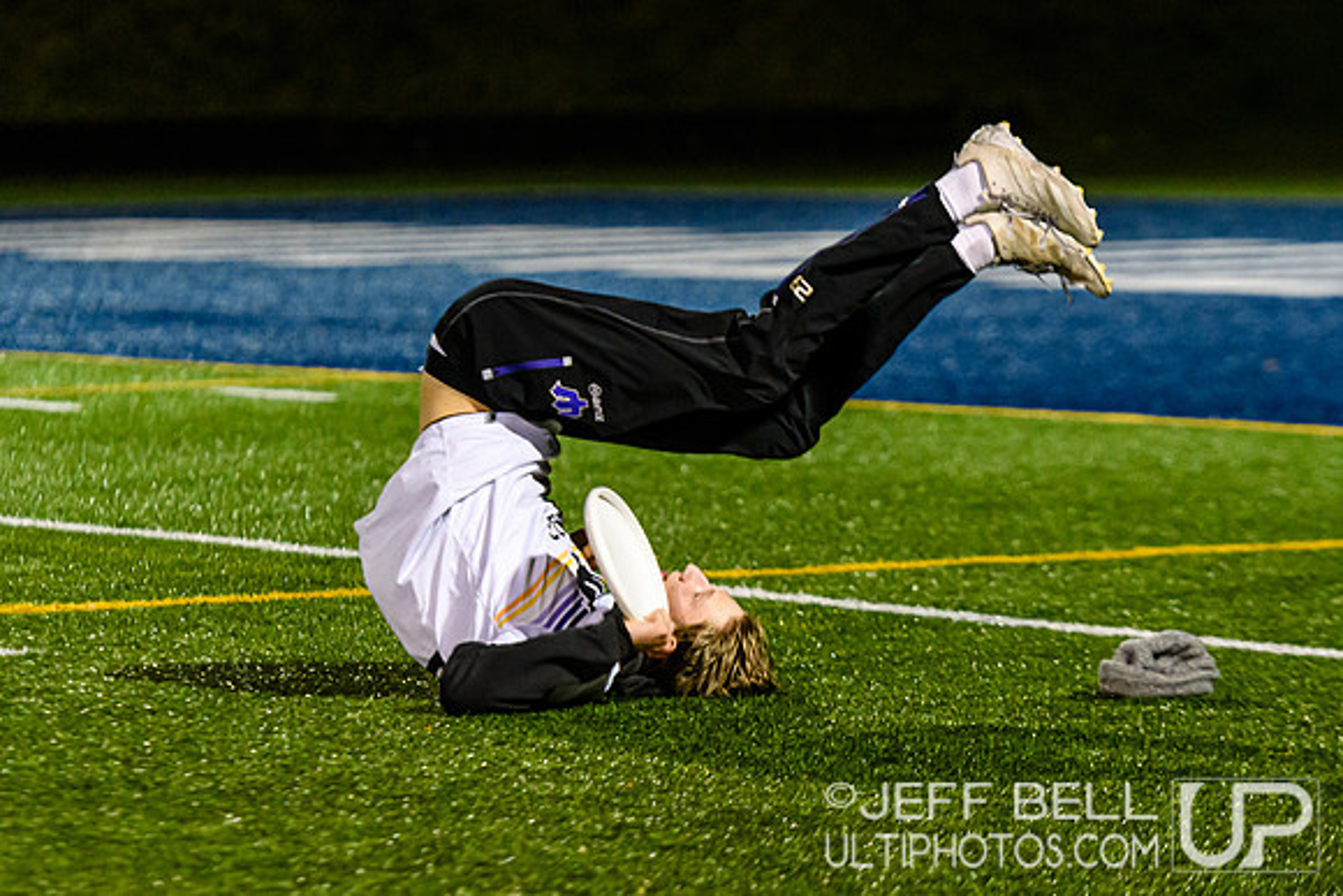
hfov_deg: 8.7
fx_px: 8842
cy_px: 486
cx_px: 657
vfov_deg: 5.8
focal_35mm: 237
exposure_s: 1/800
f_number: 3.2
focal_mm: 145
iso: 3200
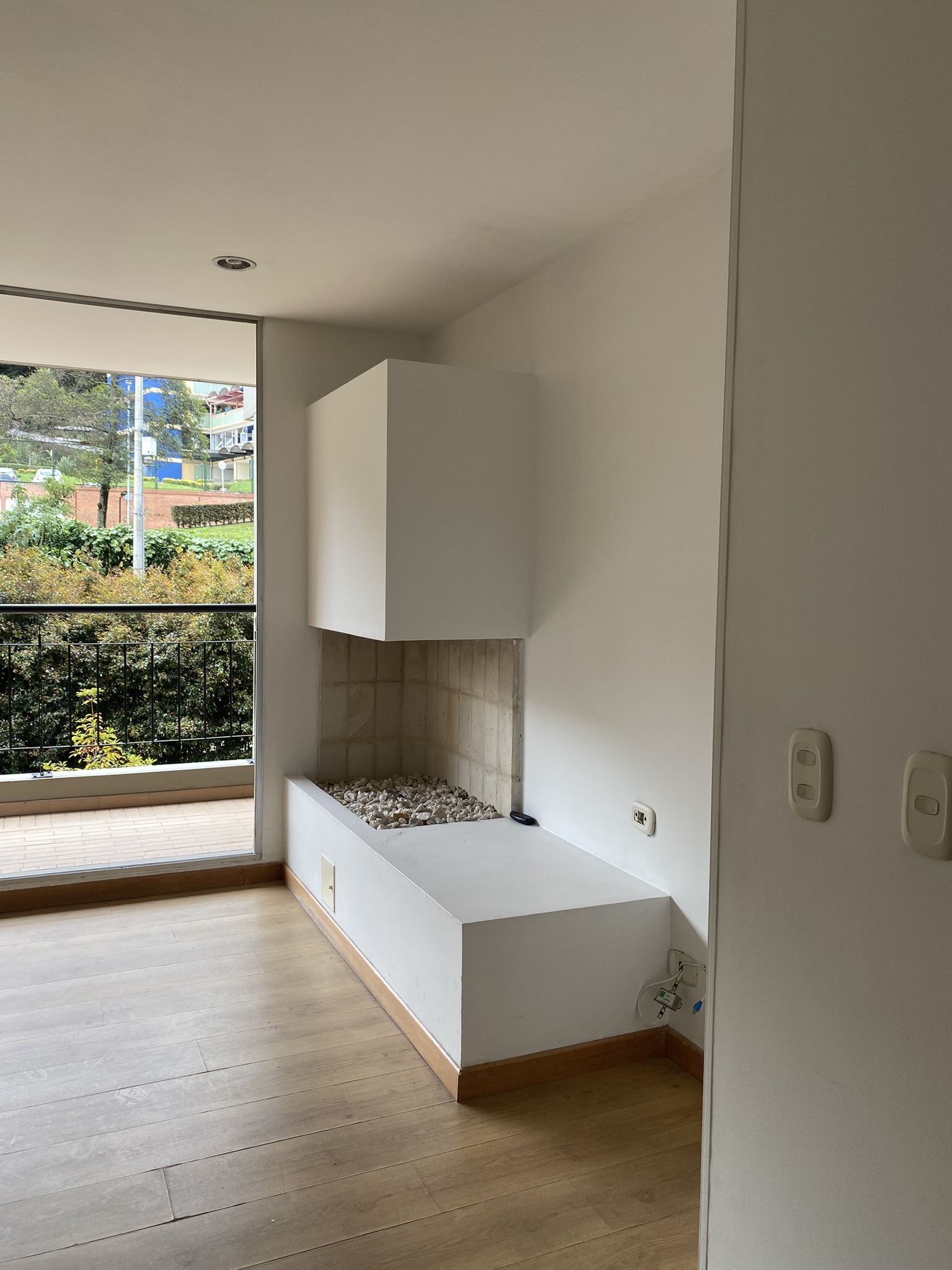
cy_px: 635
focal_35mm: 26
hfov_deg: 53.1
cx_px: 476
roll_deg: -0.8
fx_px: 953
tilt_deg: -3.3
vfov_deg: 67.3
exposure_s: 1/222
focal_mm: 4.25
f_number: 1.8
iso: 32
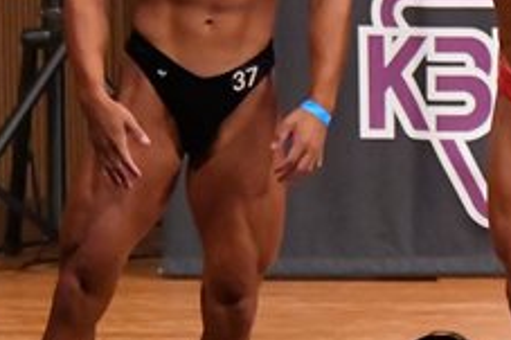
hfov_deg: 2.8
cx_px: 733
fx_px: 10496
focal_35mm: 740
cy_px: 180
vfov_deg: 1.9
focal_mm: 145
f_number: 5.6
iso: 11400
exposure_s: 1/400
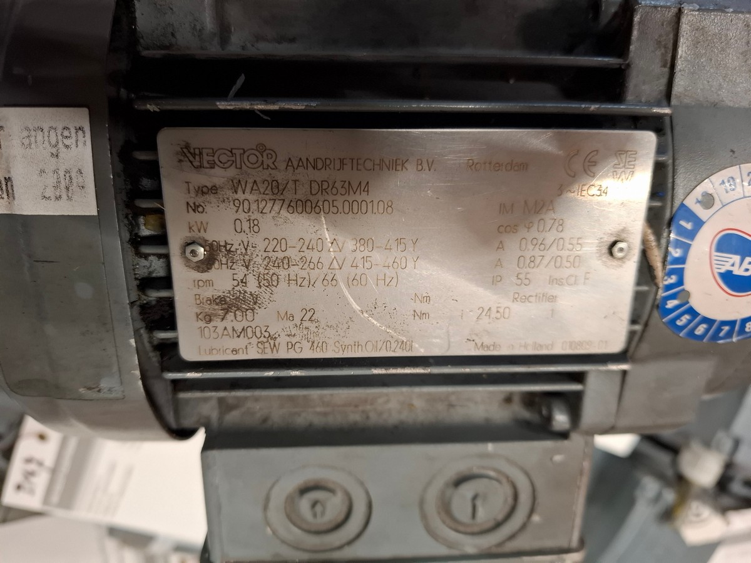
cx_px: 376
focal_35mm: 23
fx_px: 499
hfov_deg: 73.9
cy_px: 282
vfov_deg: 58.9
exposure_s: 1/33
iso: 320
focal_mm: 5.54
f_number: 1.8
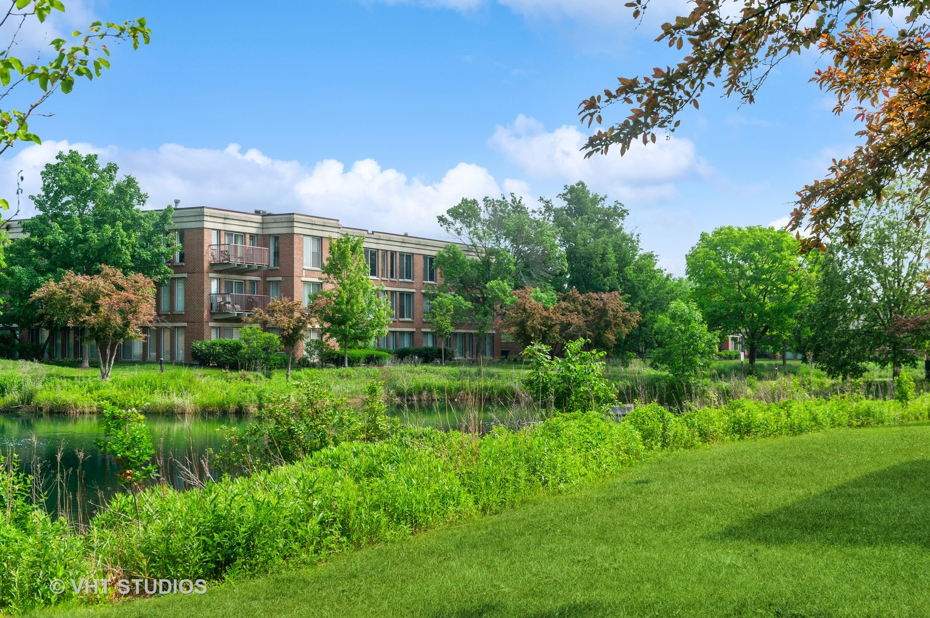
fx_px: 1187
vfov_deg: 29.2
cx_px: 465
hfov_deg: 42.8
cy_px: 309
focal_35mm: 46
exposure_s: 1/250
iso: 200
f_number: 8
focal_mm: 46
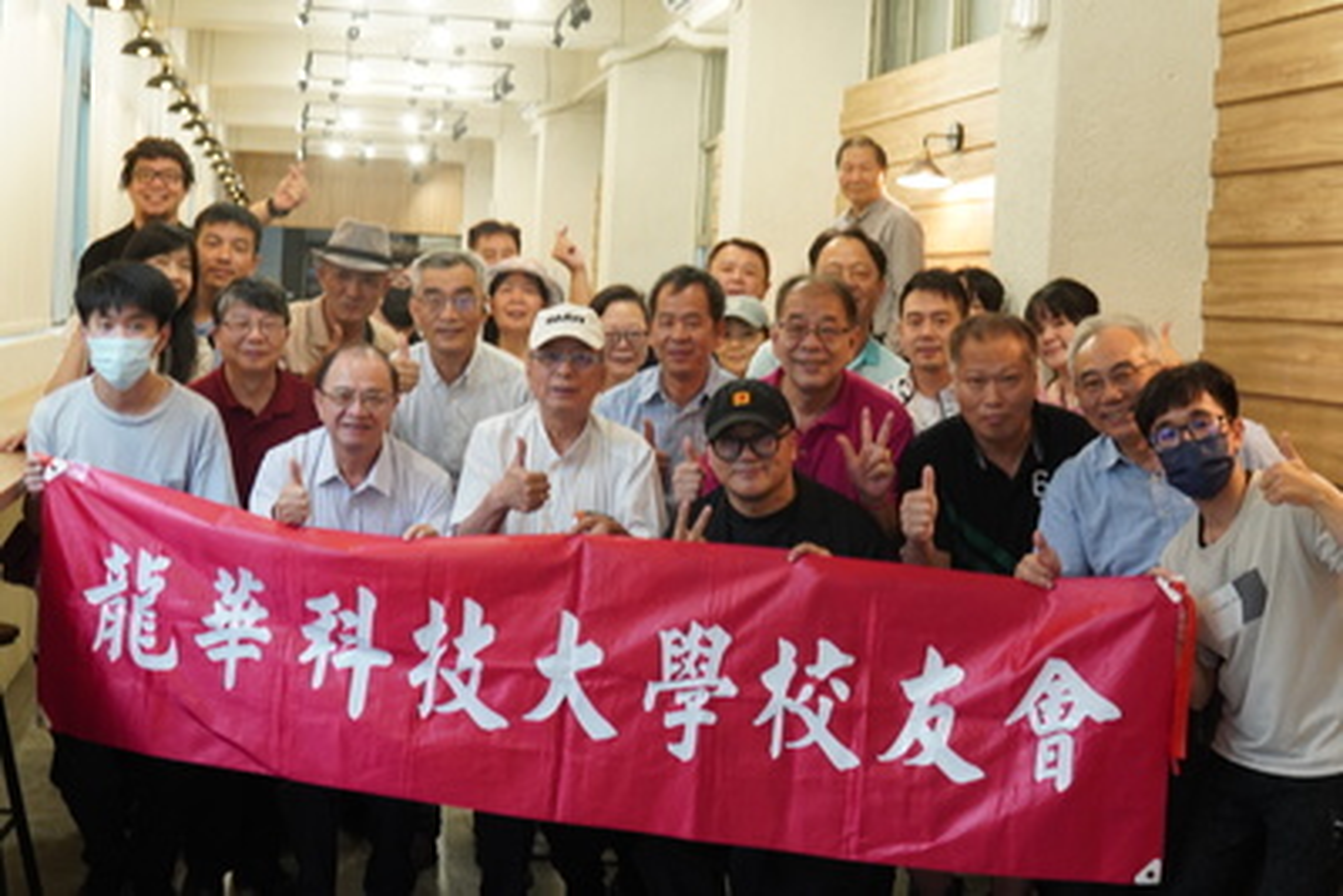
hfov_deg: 43.6
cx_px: 672
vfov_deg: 29.9
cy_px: 448
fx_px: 1679
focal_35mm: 45
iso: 1250
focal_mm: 30
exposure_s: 1/80
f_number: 4.5
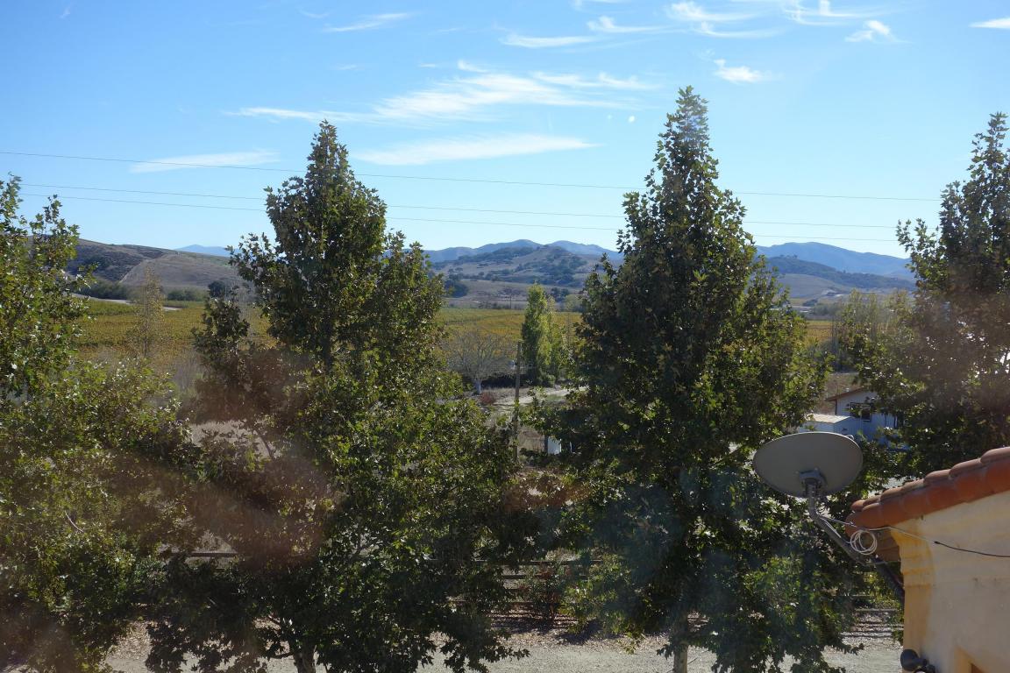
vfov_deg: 35.9
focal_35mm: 37
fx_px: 1038
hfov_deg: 51.9
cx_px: 505
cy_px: 336
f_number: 5.6
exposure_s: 1/200
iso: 125
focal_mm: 13.9
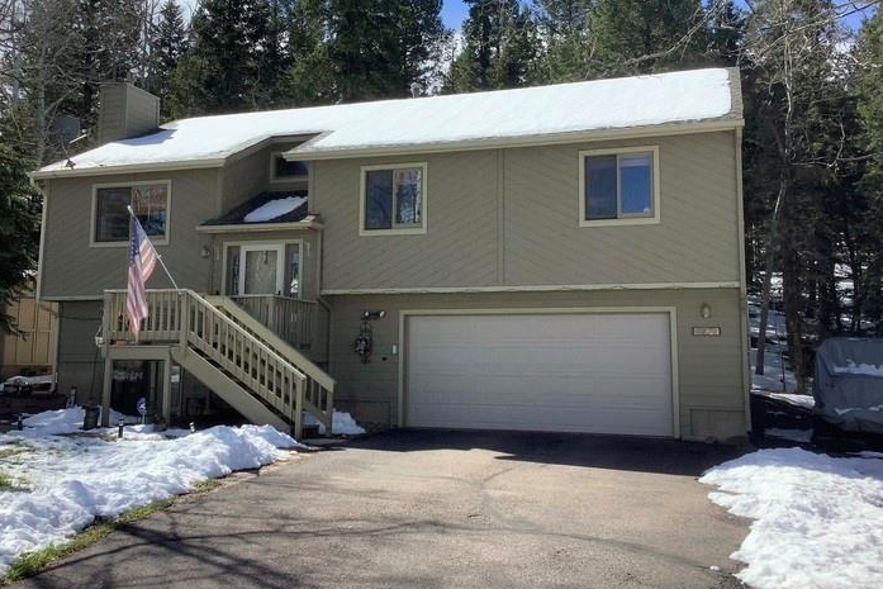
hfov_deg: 51.9
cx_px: 421
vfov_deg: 35.9
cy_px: 256
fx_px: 908
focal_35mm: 37
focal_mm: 3.3
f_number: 2.4
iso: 25
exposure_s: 1/905
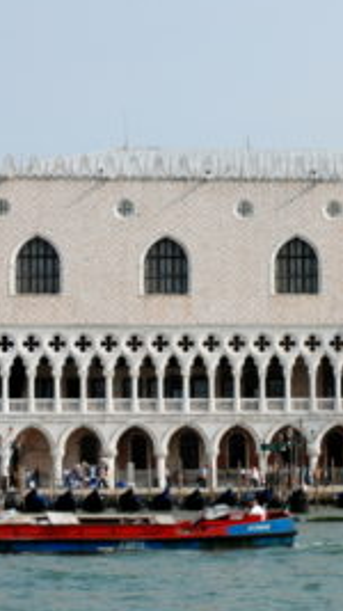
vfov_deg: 19.1
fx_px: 1813
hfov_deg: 10.7
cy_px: 372
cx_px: 368
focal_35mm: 112
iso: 100
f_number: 16
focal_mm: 38
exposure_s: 1/60
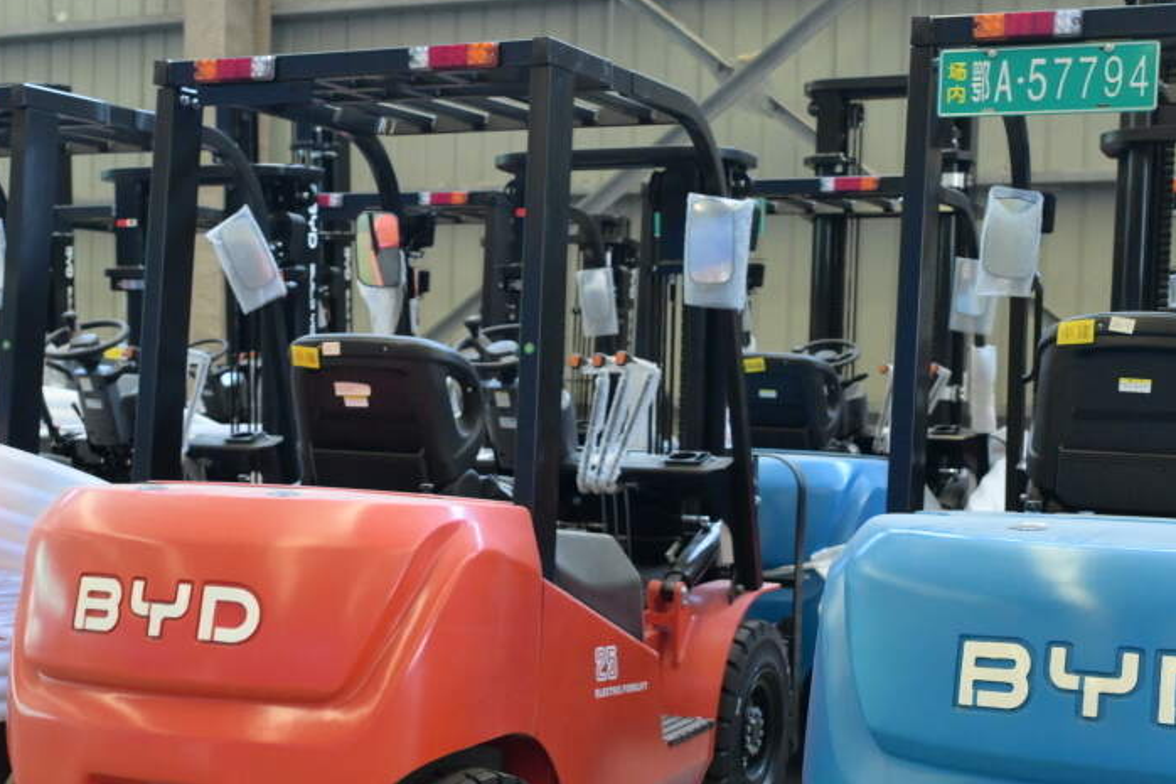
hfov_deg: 36.2
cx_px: 554
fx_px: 1796
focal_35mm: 55
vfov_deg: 24.6
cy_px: 479
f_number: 4
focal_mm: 24
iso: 3200
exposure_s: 1/320
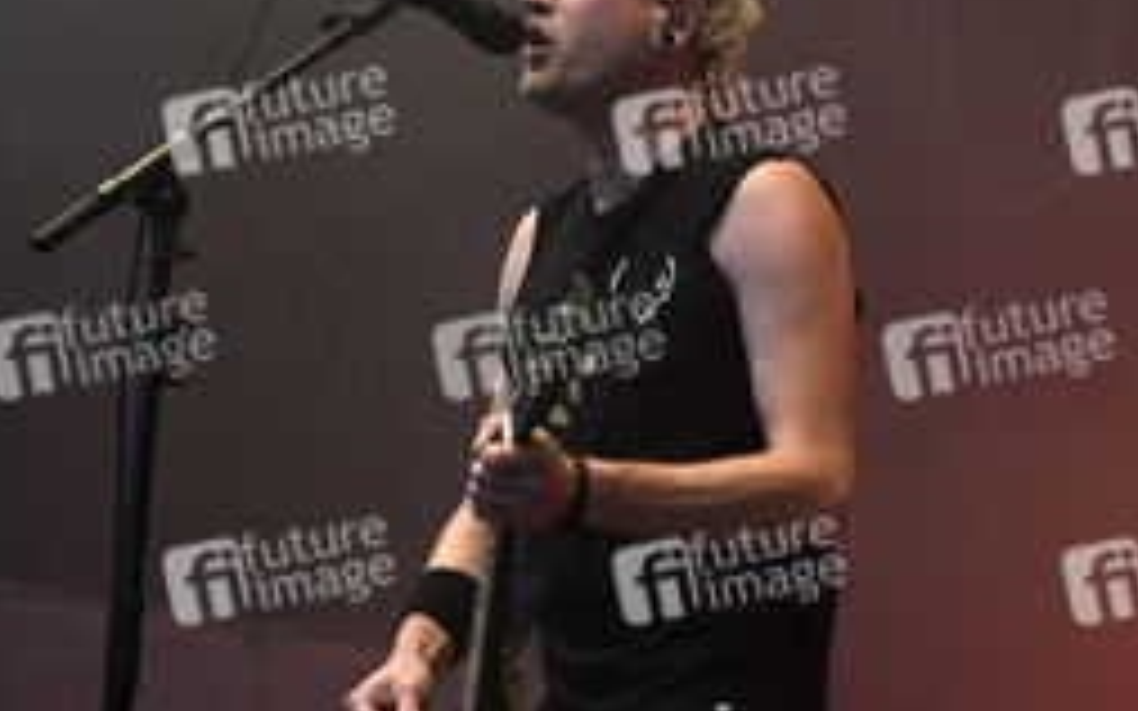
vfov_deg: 10.3
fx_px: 3938
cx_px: 609
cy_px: 459
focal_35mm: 127
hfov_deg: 16.4
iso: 1250
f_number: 3.5
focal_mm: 70
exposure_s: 1/500
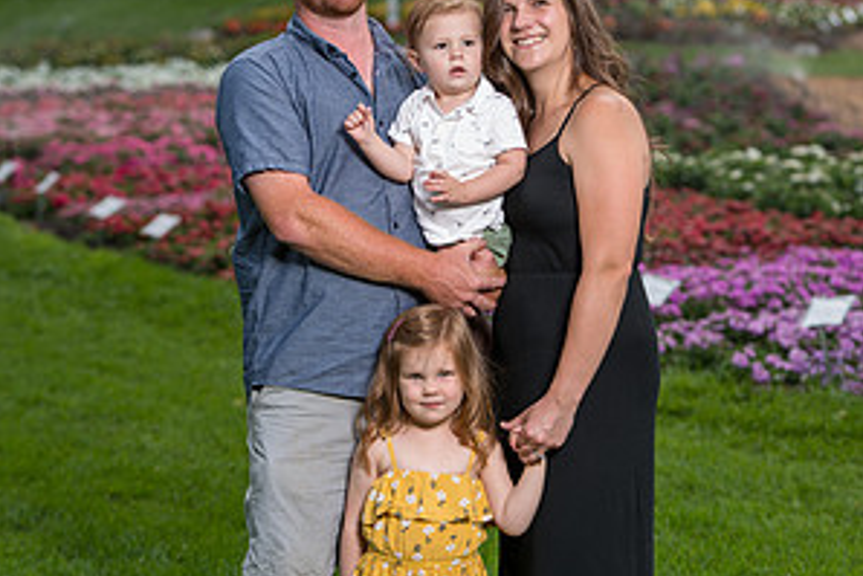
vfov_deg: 9.3
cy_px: 284
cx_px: 432
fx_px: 3549
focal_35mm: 148
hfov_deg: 13.9
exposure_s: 1/250
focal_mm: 98
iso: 100
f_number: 4
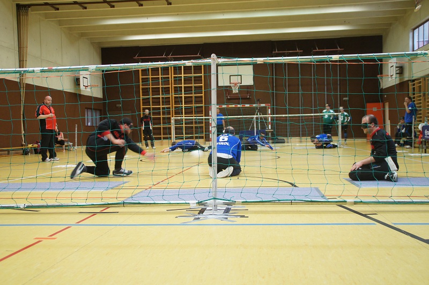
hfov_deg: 46.4
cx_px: 214
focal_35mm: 42
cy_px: 142
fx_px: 500
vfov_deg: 31.8
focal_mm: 28
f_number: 4
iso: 1000
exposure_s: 1/50
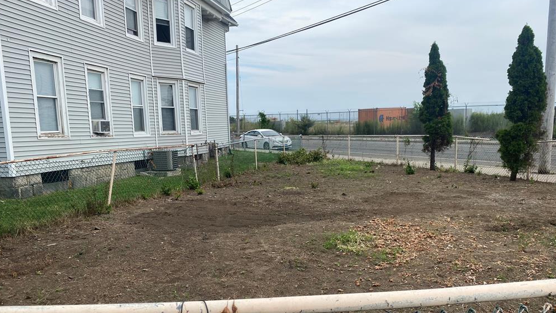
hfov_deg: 66.1
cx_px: 278
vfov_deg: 40.0
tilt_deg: -9.3
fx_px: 428
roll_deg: +1.1
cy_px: 188
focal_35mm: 29
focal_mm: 4.25
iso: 32
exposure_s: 1/1808
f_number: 1.8
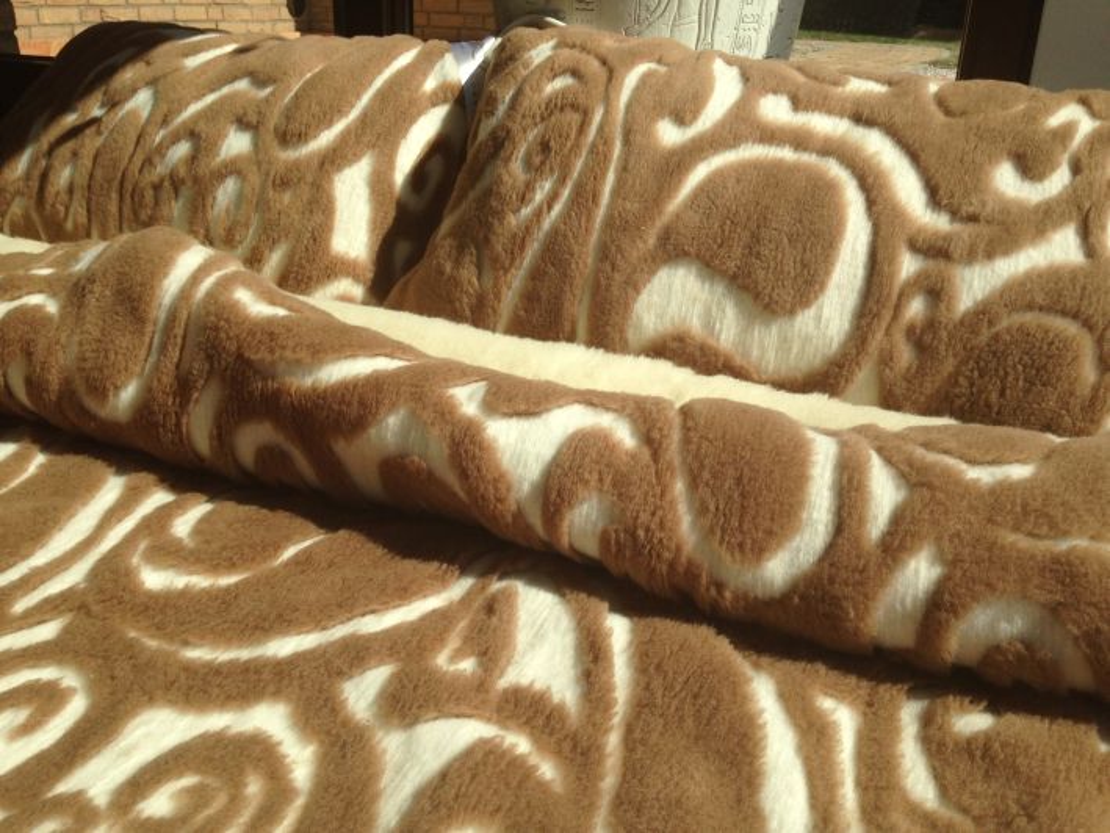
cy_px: 416
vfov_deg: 43.0
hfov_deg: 55.3
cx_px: 555
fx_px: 1058
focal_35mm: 33
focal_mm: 4.13
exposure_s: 1/2008
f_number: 2.4
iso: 50
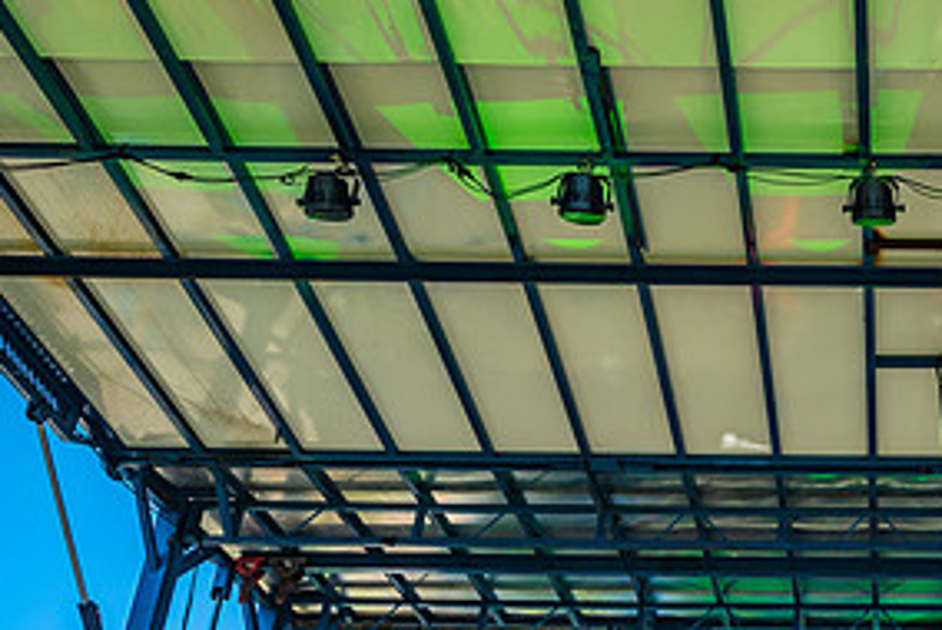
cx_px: 939
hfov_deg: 35.8
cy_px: 578
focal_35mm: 50
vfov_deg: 26.1
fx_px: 1310
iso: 100
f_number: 5.6
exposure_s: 1/250
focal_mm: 24
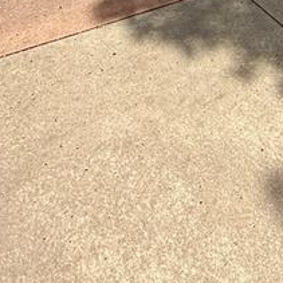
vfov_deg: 21.0
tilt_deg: -7.6
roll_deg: +0.5
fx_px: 555
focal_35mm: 60
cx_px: 201
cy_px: -207
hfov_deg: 28.3
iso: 50
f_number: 2.2
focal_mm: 2.22
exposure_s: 1/2320
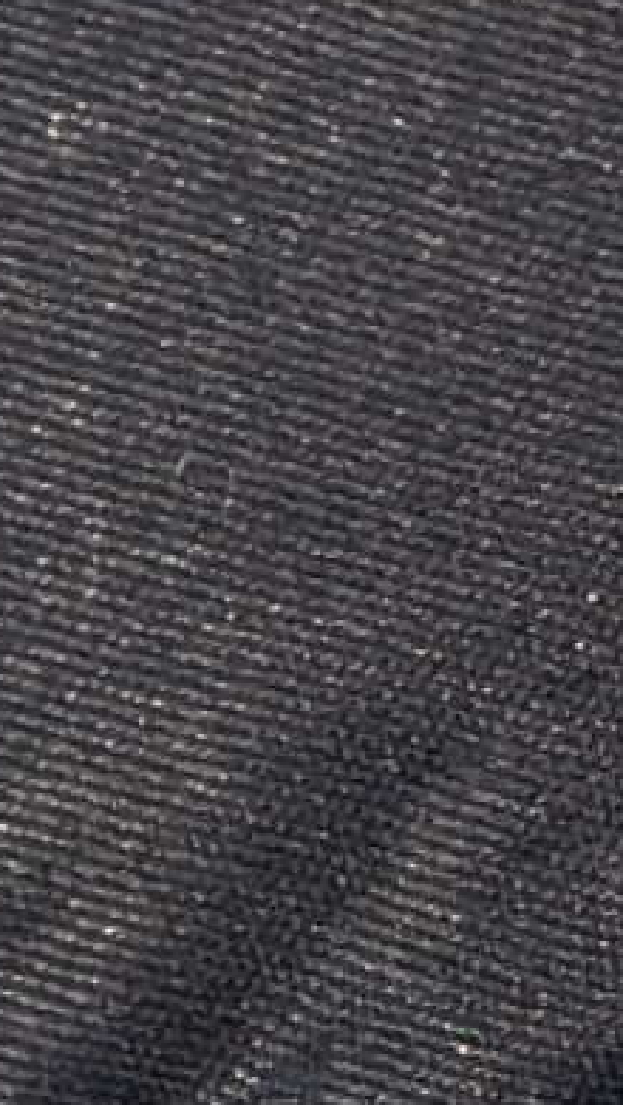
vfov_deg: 3.9
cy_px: -2236
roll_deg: -0.1
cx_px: 2178
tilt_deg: -1.4
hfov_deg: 2.2
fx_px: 15824
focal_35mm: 540
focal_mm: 6.86
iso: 80
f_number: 1.78
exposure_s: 1/5263
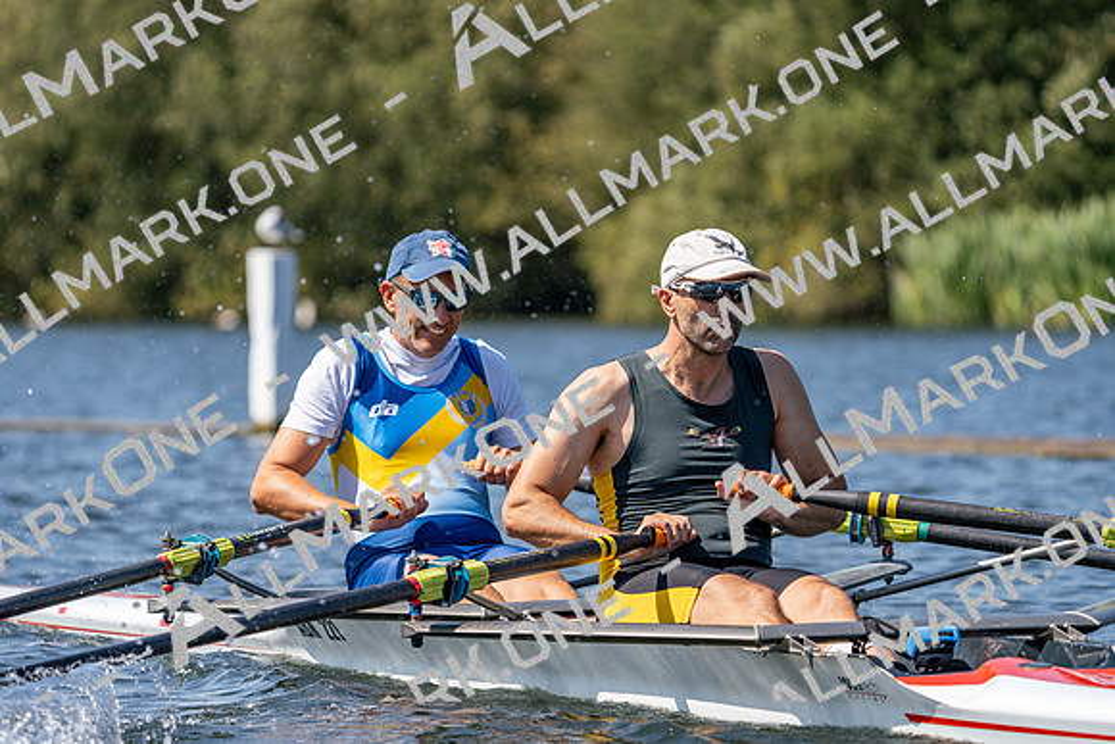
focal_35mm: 303
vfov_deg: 4.5
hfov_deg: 6.8
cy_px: 372
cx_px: 558
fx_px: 9386
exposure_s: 1/2000
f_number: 6.3
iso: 320
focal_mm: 303
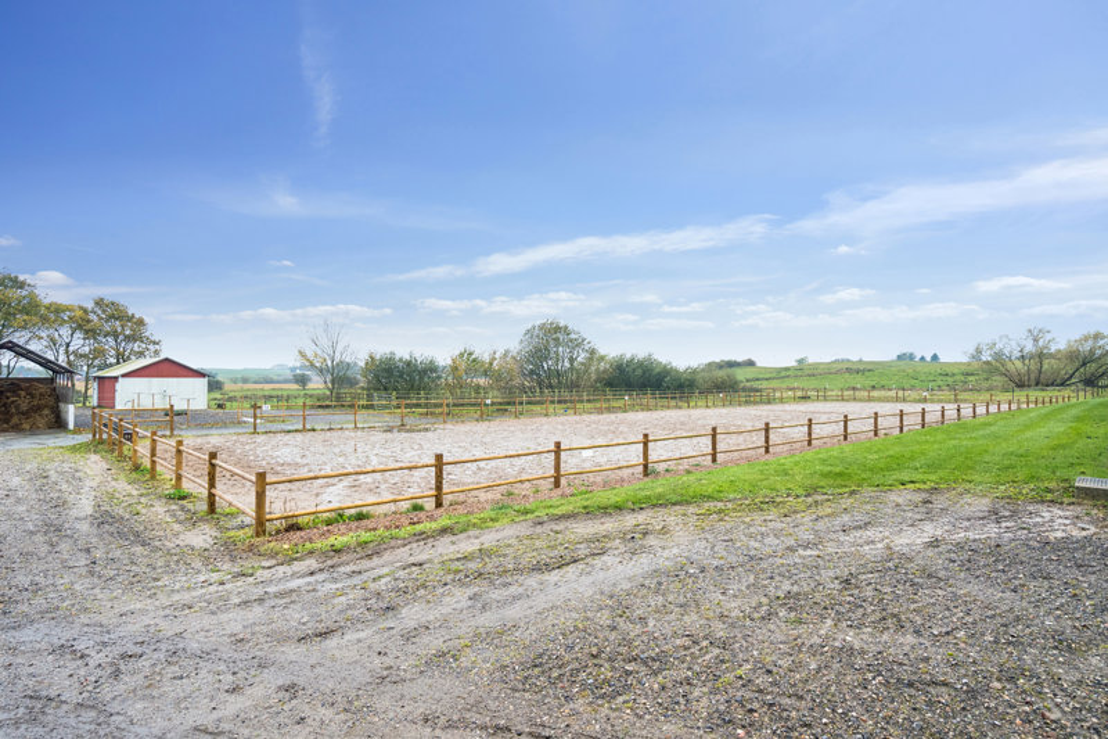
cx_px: 554
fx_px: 585
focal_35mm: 19
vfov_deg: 64.5
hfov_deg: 86.9
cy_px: 370
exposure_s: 1/160
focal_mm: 19
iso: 1250
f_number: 5
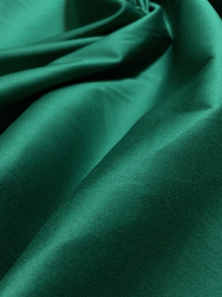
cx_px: 111
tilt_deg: -54.0
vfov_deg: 67.3
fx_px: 222
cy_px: 148
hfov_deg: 53.1
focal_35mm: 26
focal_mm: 4.2
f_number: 1.6
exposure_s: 1/50
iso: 200
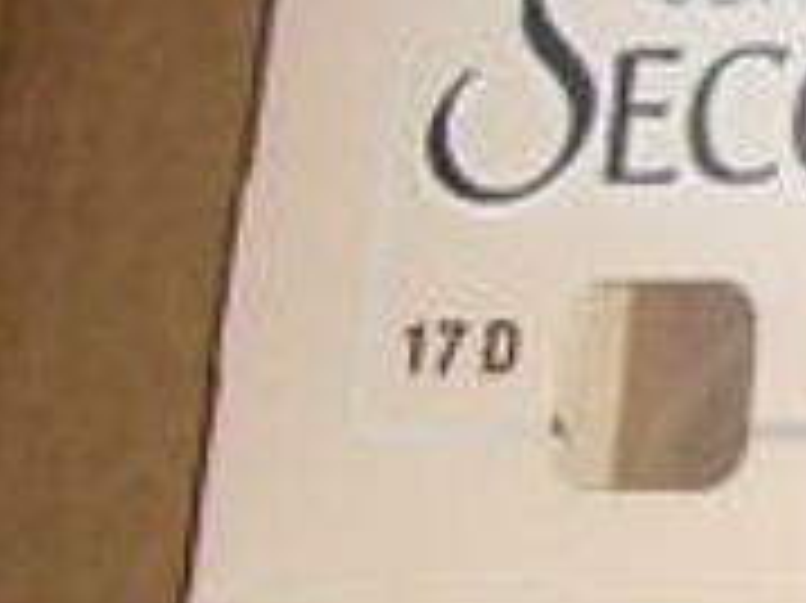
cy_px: -86
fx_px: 4677
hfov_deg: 8.6
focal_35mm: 201
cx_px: 2233
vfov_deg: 7.3
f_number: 3.1
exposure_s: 1/60
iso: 100
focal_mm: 6.3
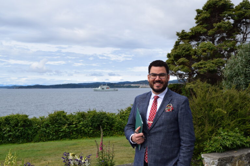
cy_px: 83
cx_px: 125
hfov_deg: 42.3
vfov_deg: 28.9
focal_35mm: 46
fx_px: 323
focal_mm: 31
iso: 400
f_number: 7.1
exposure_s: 1/1600
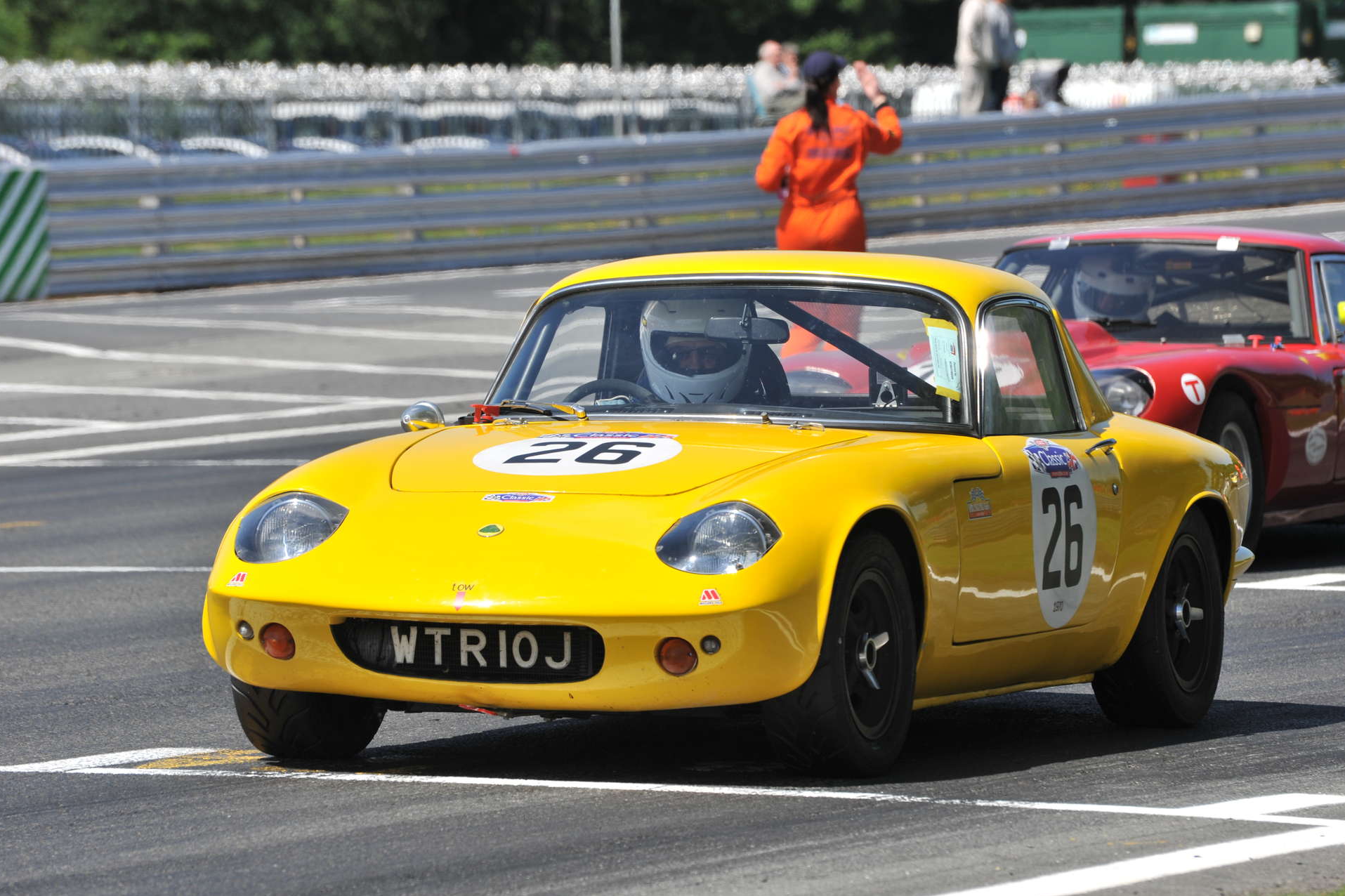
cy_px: 450
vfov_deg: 5.3
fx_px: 9749
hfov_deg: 7.9
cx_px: 697
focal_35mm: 261
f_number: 13
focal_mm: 250
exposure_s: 1/500
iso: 200
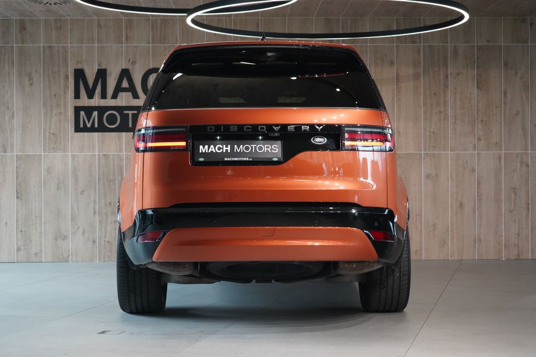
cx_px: 268
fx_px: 998
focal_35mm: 67
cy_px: 178
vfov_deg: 20.3
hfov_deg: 30.1
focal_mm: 67
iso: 5000
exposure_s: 1/160
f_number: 5.6
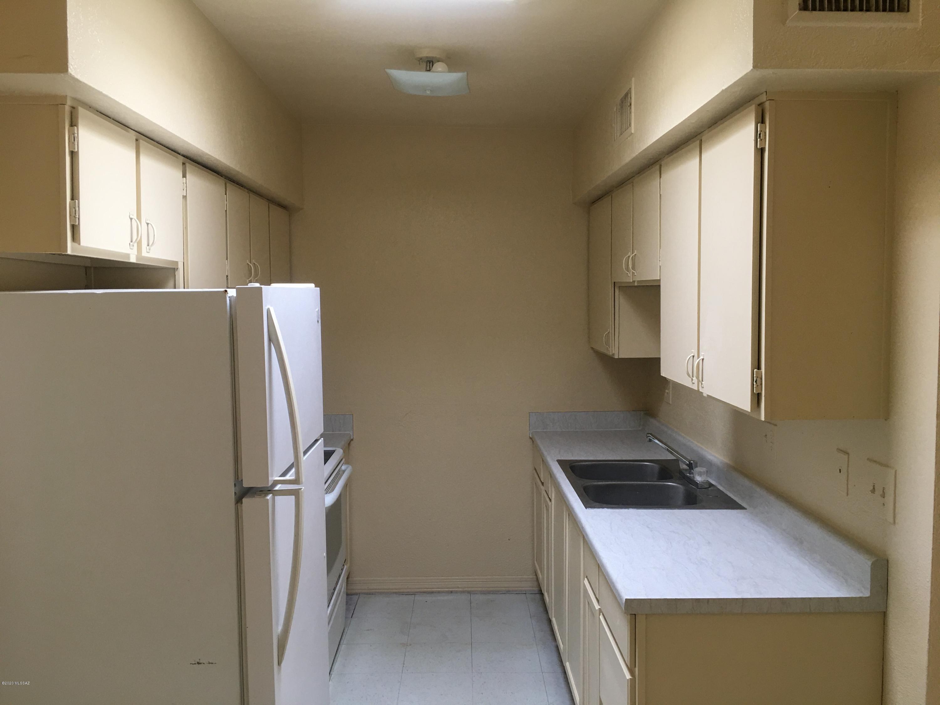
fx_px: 787
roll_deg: -0.1
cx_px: 470
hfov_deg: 61.7
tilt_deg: -2.7
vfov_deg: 48.2
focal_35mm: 29
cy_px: 352
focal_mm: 4.15
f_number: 2.2
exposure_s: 1/15
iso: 32
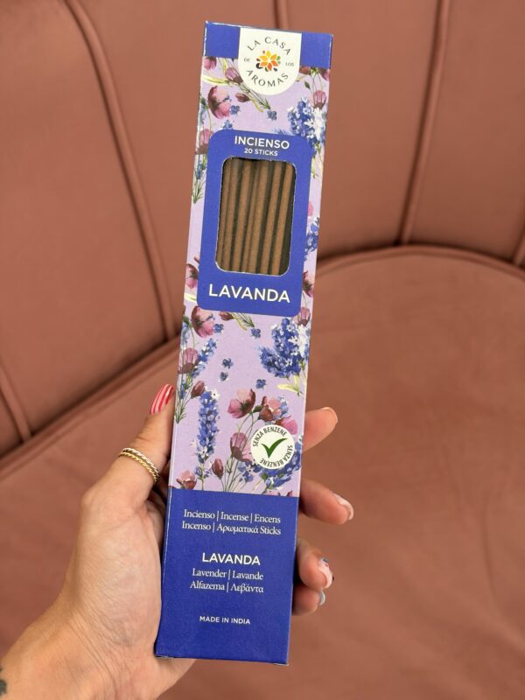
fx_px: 1052
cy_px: 350
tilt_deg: -61.4
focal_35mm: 52
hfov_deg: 28.0
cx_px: 262
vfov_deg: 36.8
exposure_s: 1/50
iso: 32
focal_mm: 5.96
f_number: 1.6
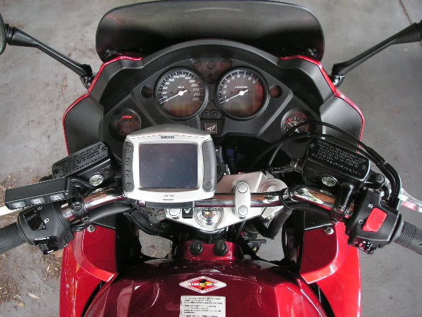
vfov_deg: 37.7
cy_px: 158
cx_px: 211
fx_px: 463
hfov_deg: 49.0
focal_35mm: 38
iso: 160
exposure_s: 1/45
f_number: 3.3
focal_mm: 6.3
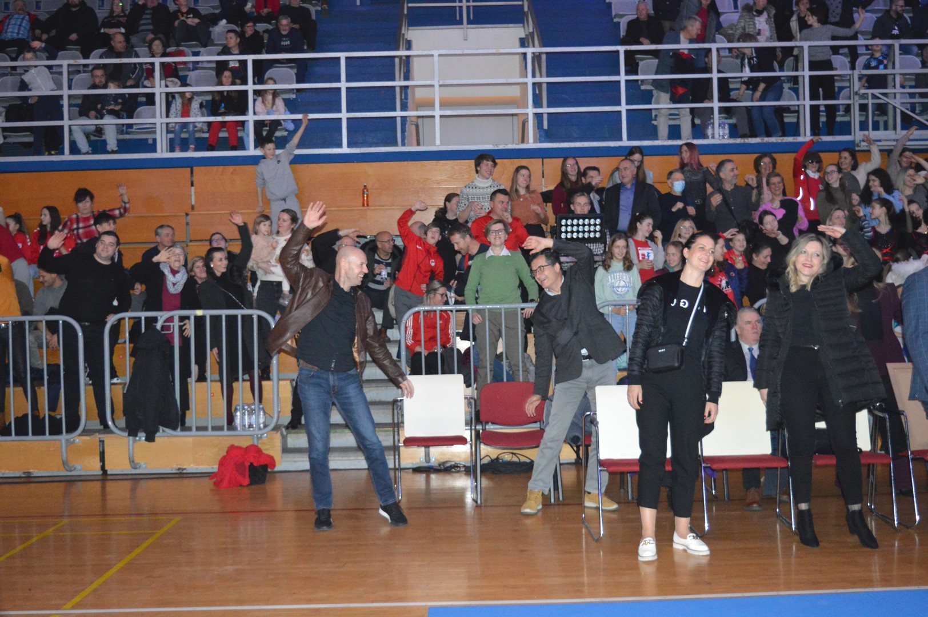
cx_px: 464
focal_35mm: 44
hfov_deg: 45.0
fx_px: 1120
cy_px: 308
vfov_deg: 30.8
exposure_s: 1/60
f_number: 4.2
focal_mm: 29
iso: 3200
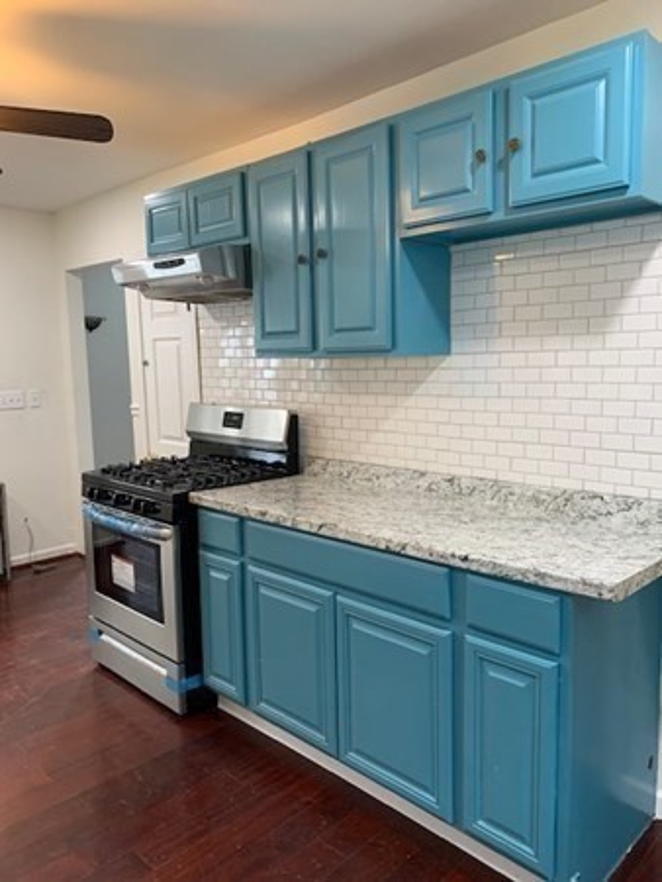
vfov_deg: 67.3
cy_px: 441
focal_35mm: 26
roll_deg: +1.1
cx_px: 331
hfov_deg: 53.1
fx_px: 662
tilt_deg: -5.8
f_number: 1.8
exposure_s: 1/60
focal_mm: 4.25
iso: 125
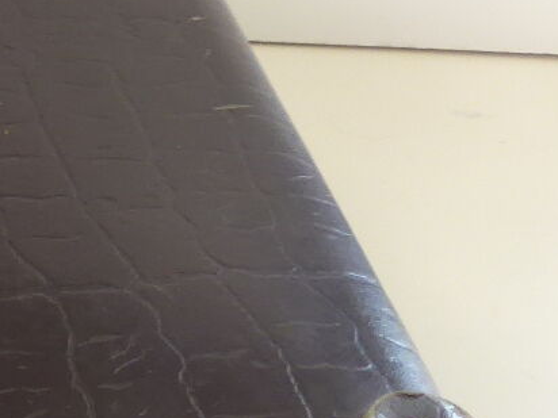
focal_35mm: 149
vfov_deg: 9.9
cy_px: 318
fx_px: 2402
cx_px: -813
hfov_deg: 11.0
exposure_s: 1/60
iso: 200
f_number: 3.6
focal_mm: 5.4
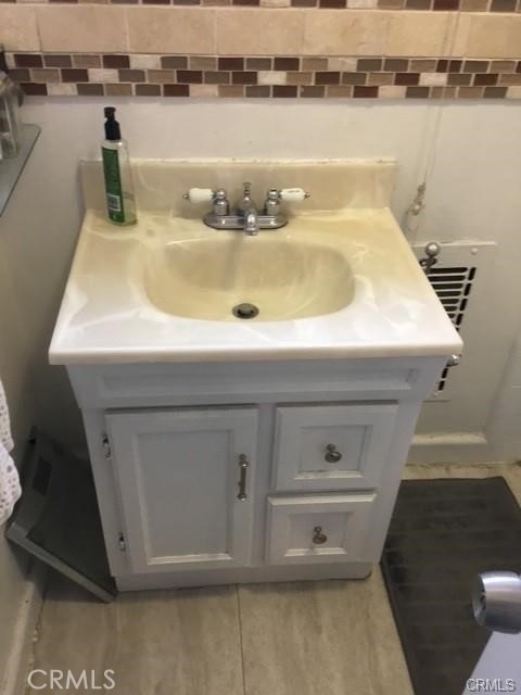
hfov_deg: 45.4
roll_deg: -1.1
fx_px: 622
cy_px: 348
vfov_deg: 58.4
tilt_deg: -35.3
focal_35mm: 31
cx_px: 260
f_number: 2.4
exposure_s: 1/33
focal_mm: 3.3
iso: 100
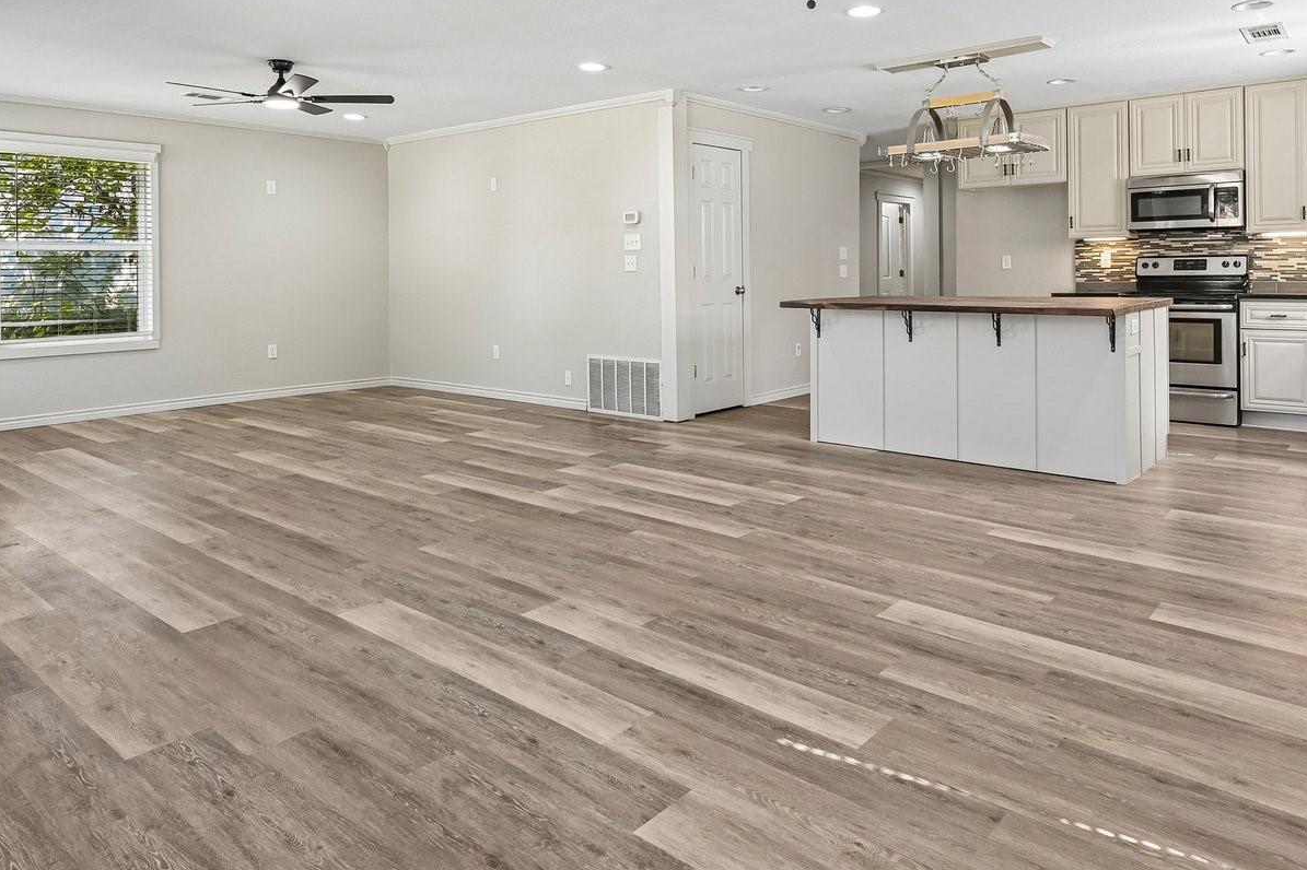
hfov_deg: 73.6
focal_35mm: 24
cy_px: 278
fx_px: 871
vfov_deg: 51.9
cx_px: 714
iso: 250
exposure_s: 1/15
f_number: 9
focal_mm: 14
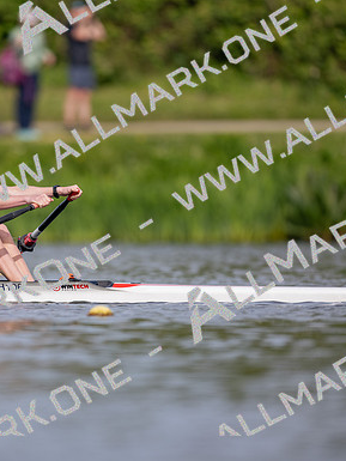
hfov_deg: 1.7
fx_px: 11588
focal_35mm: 870
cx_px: 85
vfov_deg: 2.3
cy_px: 230
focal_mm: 600
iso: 280
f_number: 4
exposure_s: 1/2500
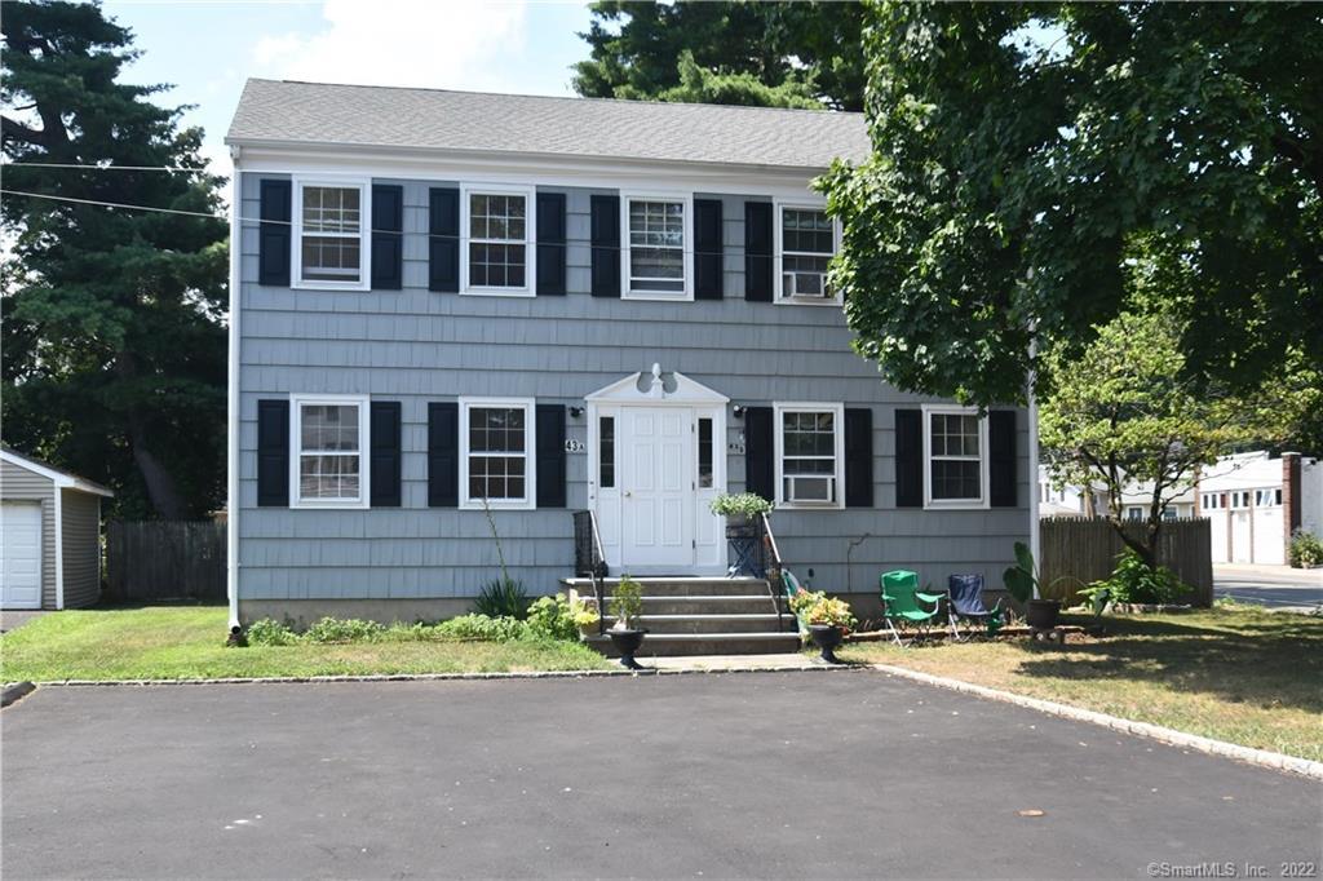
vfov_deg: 36.8
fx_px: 1322
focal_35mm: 36
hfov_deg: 53.1
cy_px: 440
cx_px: 662
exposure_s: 1/250
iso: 200
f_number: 8
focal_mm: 24
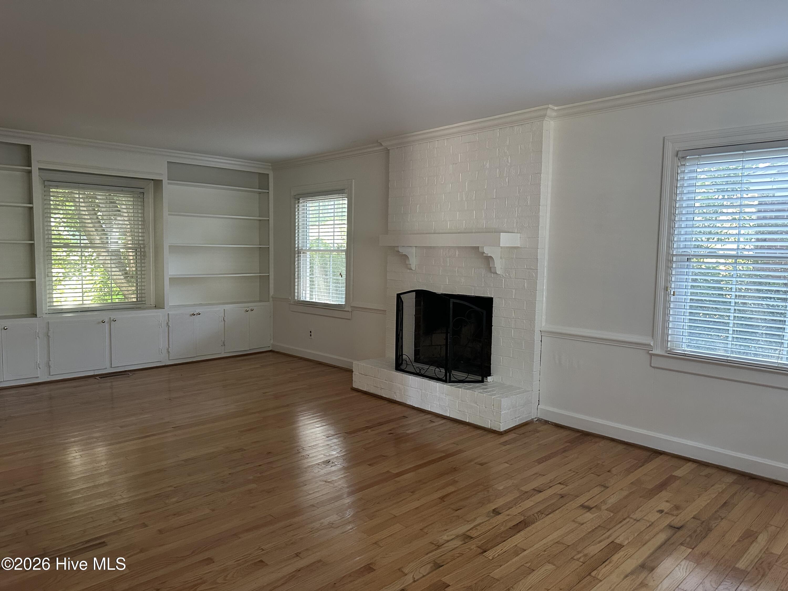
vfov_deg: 56.8
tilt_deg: -4.3
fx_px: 546
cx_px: 394
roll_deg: -1.7
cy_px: 296
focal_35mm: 24
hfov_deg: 71.6
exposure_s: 1/60
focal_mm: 6.86
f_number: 1.78
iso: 400
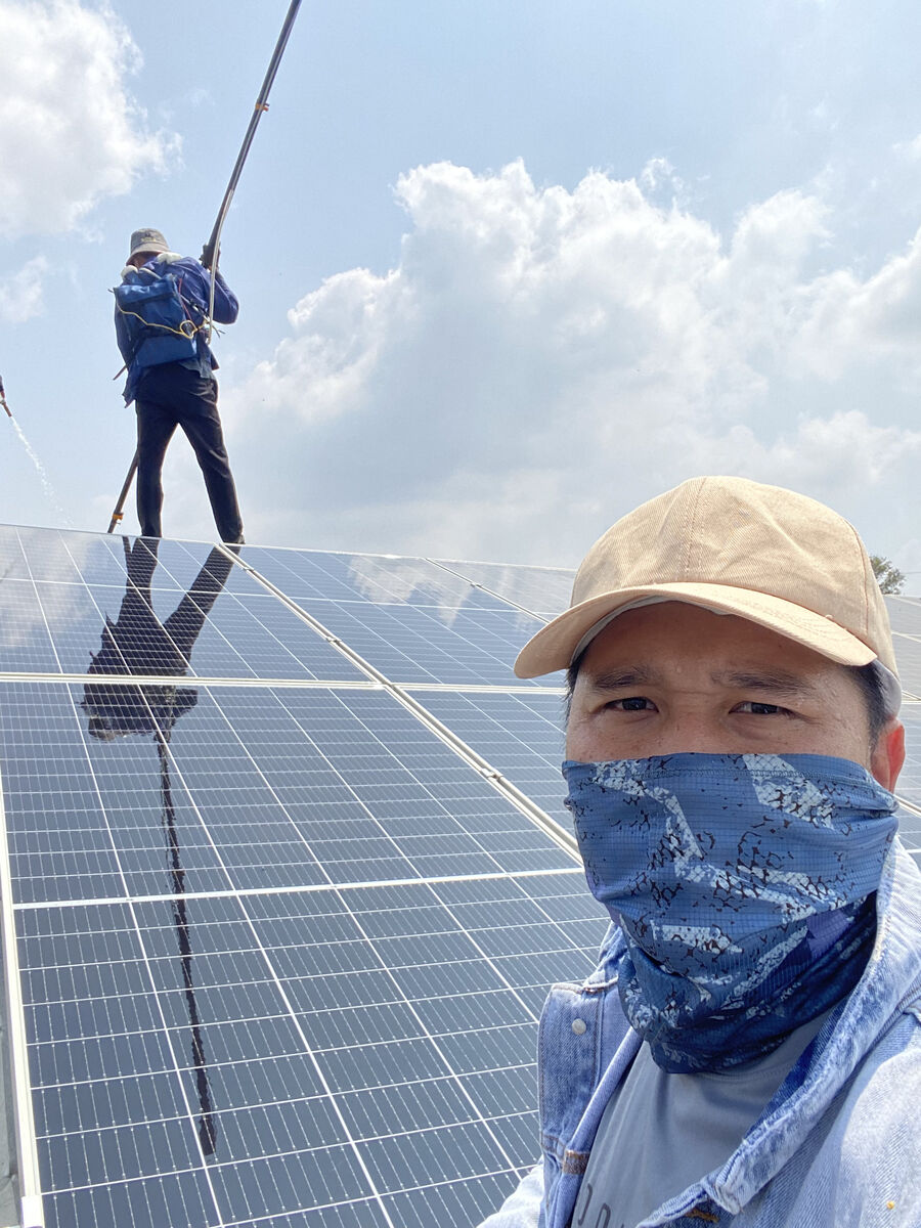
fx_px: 1064
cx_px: 460
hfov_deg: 46.8
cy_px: 614
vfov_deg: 60.0
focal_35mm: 30
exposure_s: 1/594
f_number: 2.2
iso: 25
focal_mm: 2.71
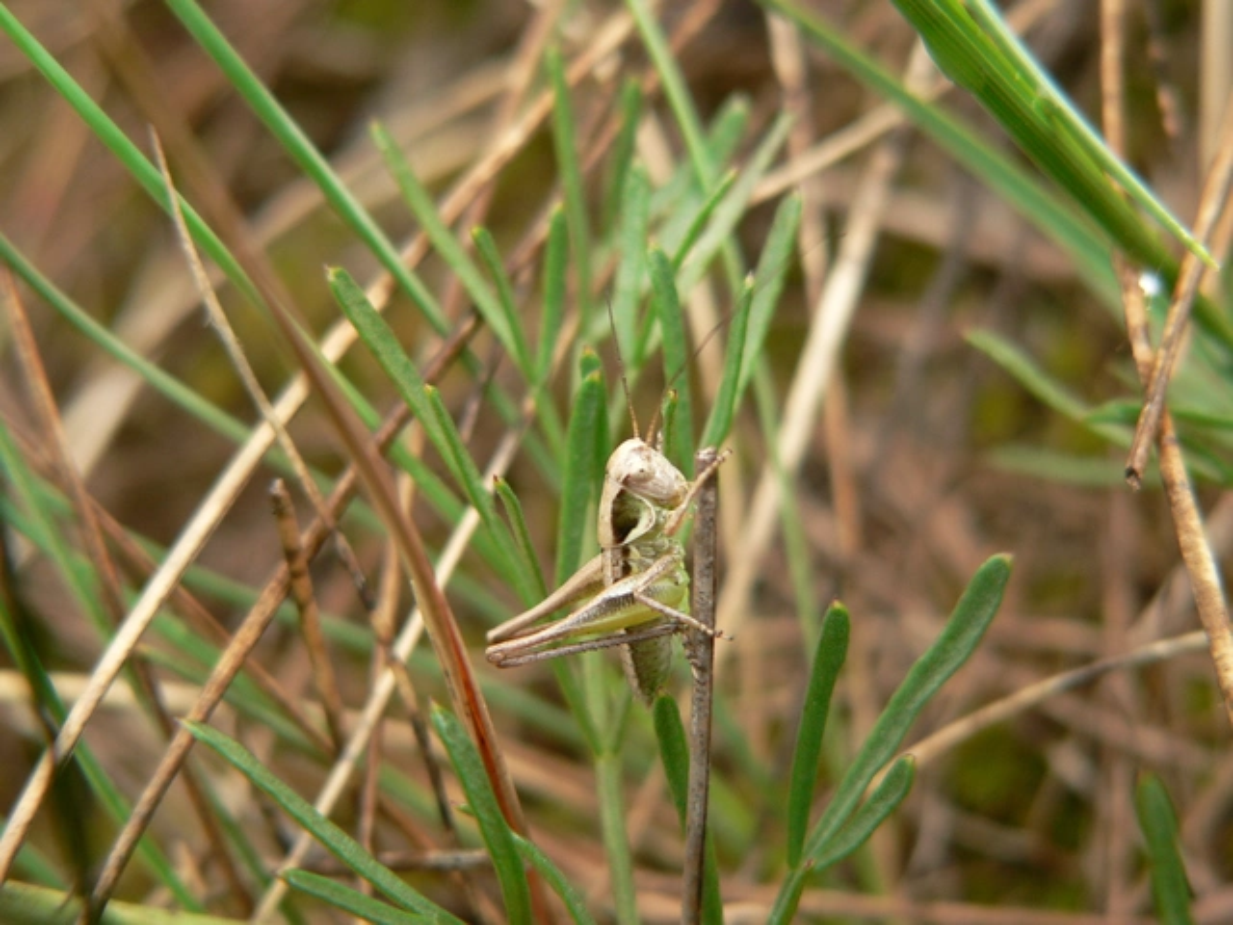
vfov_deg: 18.0
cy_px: 462
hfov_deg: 23.8
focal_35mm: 82
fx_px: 2921
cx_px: 616
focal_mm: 13.6
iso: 100
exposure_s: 1/20
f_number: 2.8
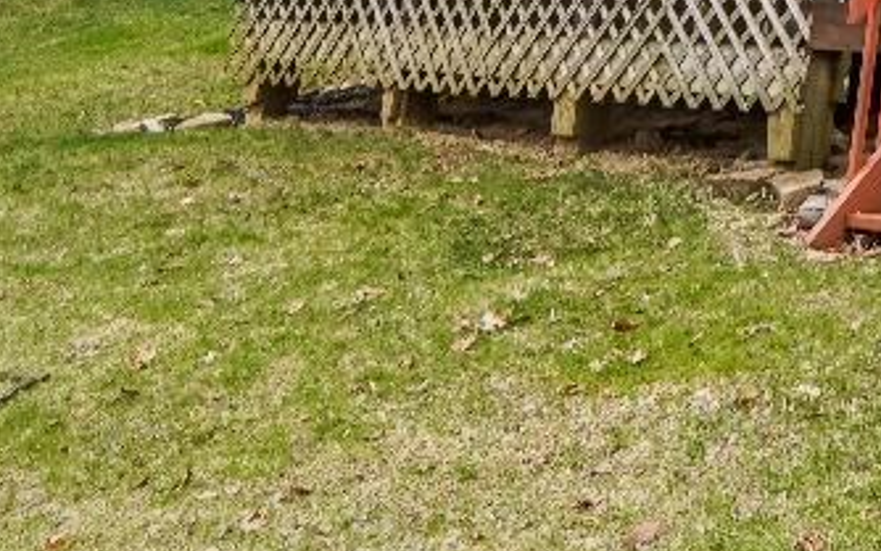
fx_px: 2145
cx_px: 1277
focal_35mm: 89
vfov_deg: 12.9
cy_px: -535
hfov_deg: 20.3
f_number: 9
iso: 100
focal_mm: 13
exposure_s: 1/60
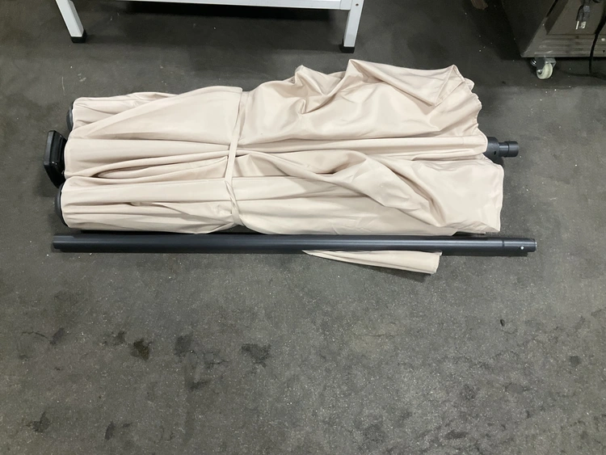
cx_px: 303
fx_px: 508
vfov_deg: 48.3
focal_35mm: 29
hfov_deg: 61.6
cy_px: 228
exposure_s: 1/40
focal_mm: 3
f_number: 1.8
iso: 200
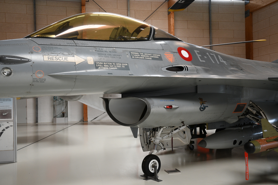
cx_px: 139
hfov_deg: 51.9
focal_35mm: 37
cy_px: 92
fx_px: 286
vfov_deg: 35.9
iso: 640
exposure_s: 1/80
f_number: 4.5
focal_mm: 25
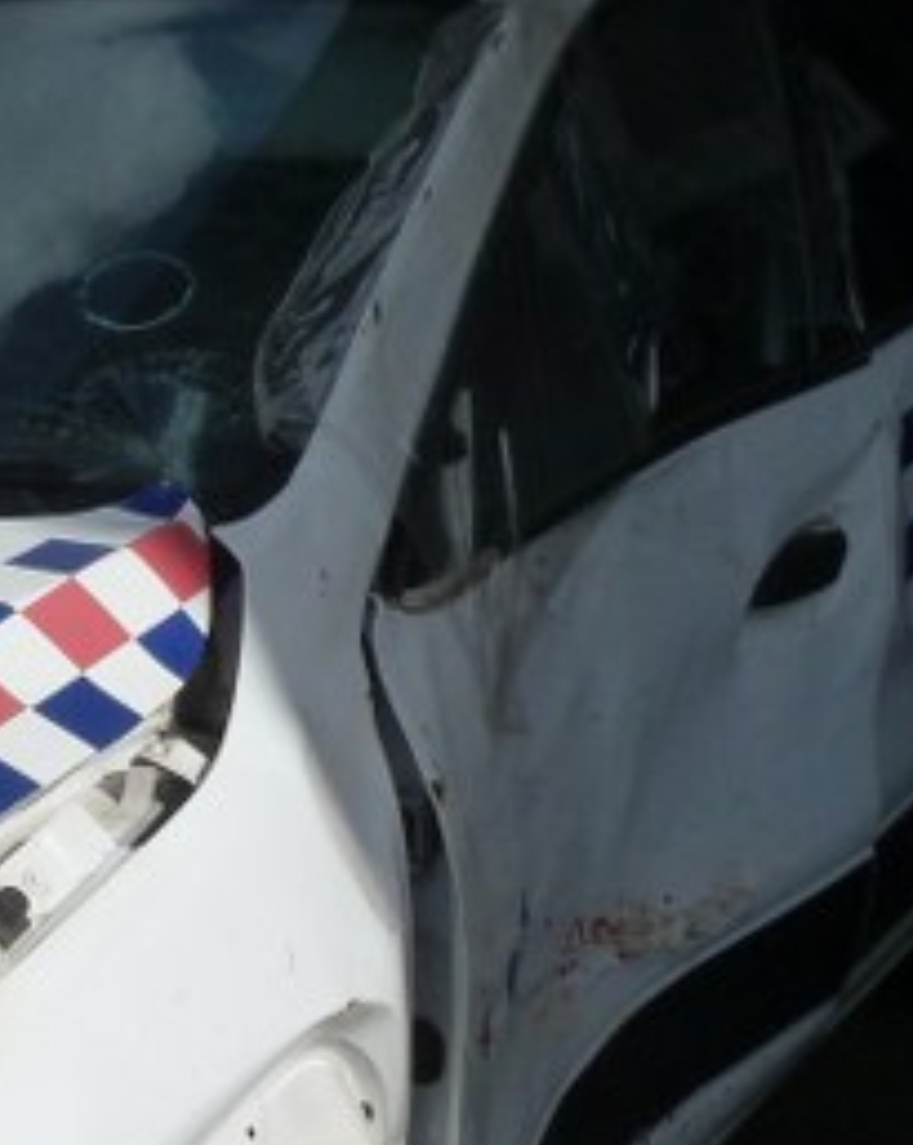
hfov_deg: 19.3
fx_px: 2572
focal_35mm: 76
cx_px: -94
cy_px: 936
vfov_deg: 24.6
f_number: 5.6
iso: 125
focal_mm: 4.5
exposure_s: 1/500
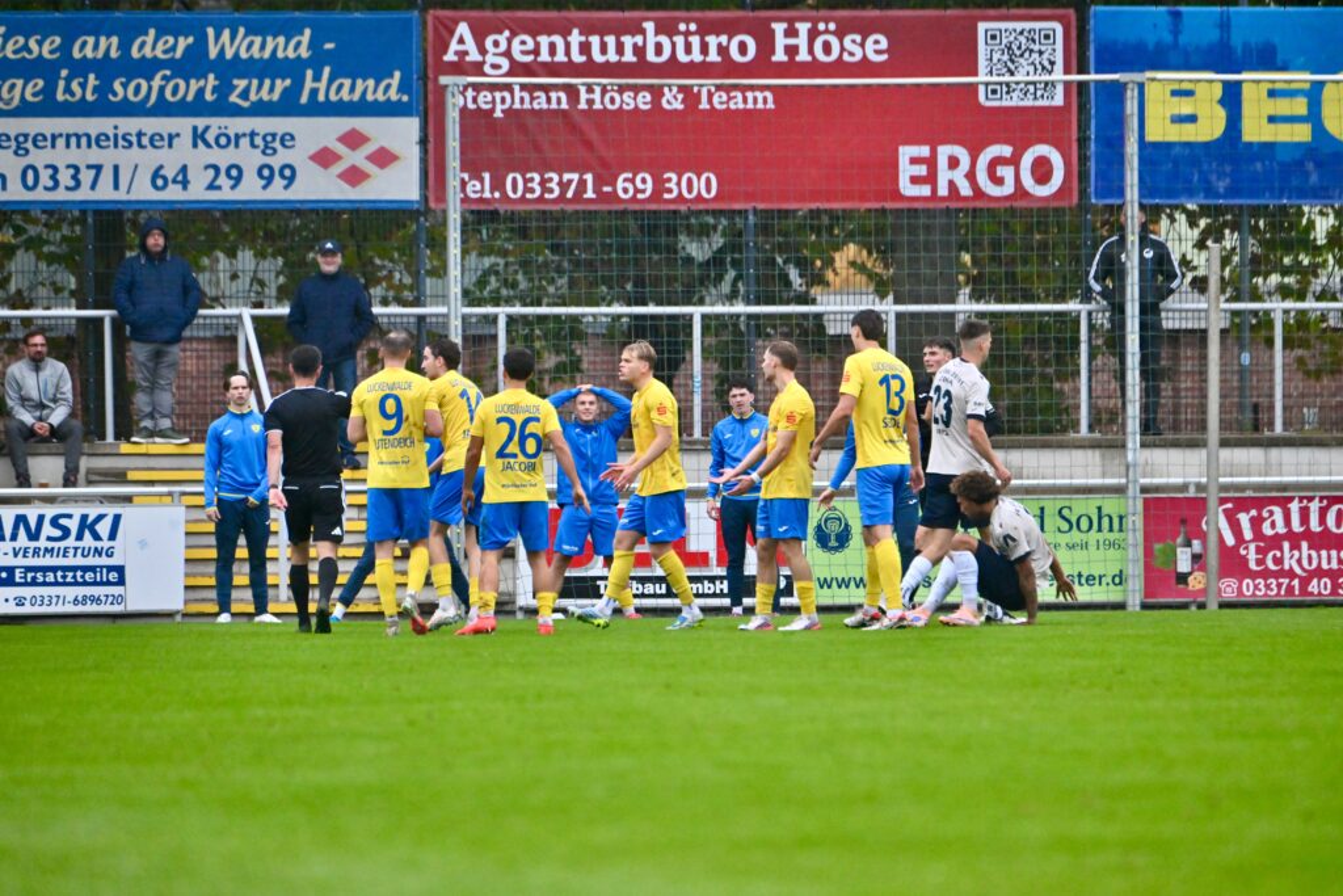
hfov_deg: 5.2
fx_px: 14923
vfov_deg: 3.4
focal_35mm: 400
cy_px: 448
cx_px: 672
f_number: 5.6
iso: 3200
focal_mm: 400
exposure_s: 1/1600
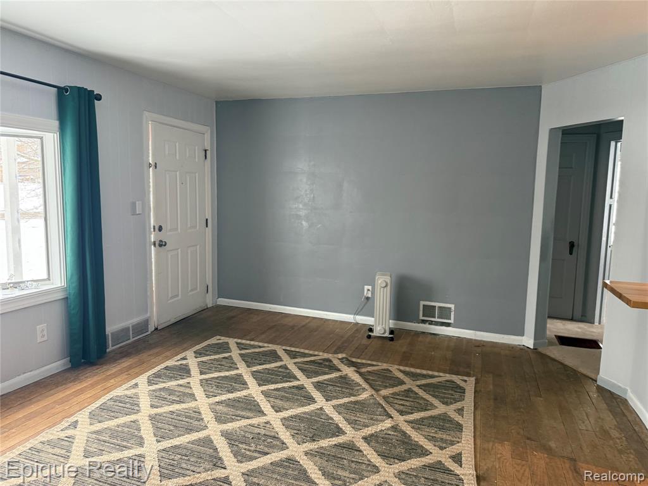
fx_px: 449
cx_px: 324
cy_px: 243
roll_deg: -1.1
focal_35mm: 24
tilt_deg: -5.0
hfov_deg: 71.6
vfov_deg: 56.8
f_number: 1.78
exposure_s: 1/60
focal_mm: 6.76
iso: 250
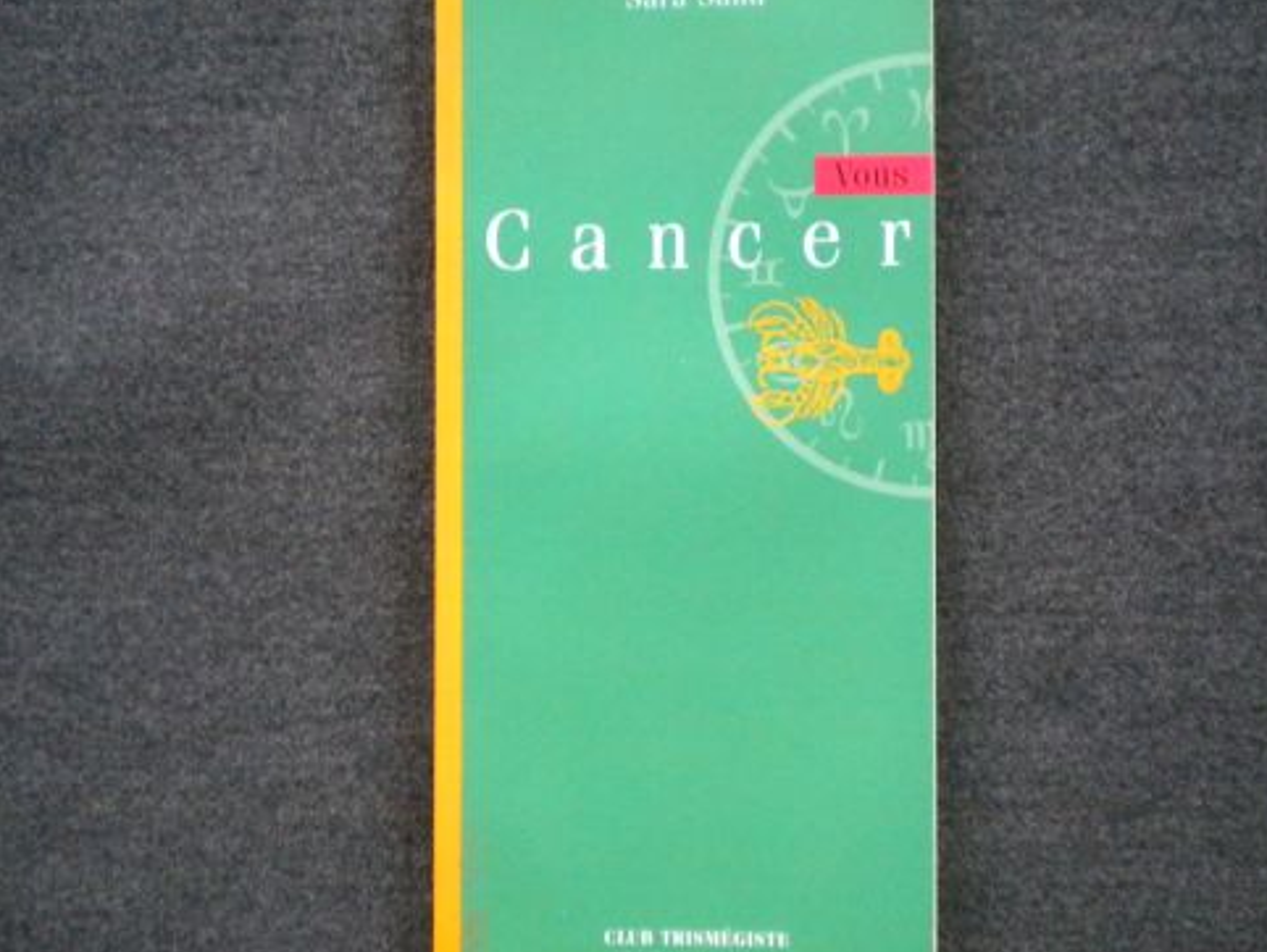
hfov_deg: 37.4
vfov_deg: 28.6
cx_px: 699
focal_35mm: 51
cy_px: 492
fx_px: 1868
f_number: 3.5
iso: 800
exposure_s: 1/33
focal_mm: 7.4
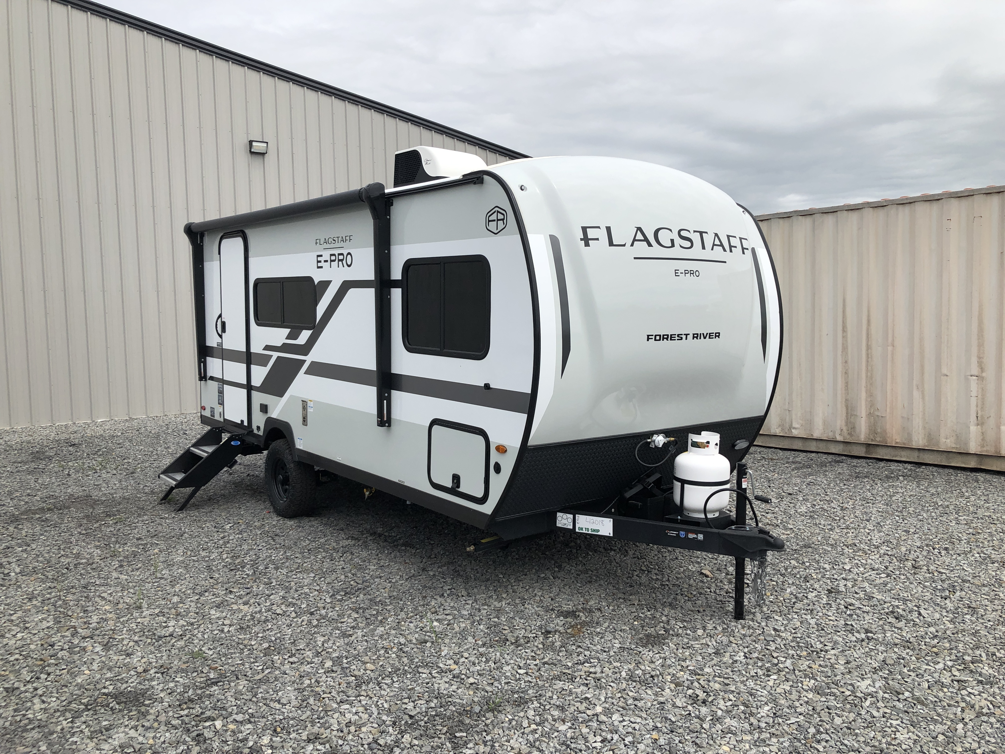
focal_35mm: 28
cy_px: 377
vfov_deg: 49.7
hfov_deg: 63.4
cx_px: 502
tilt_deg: -4.0
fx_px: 813
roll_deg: +1.7
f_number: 1.8
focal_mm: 3.99
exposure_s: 1/3003
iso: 25
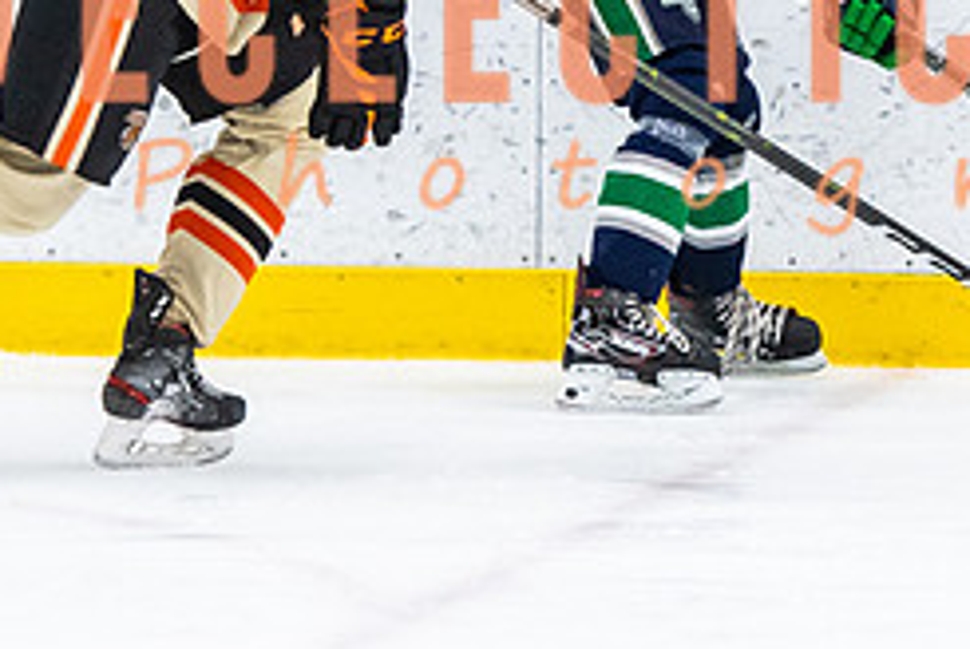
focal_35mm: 563
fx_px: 15188
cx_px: 814
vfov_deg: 2.4
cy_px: -182
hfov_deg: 3.7
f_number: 2.8
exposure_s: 1/640
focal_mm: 122
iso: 1600
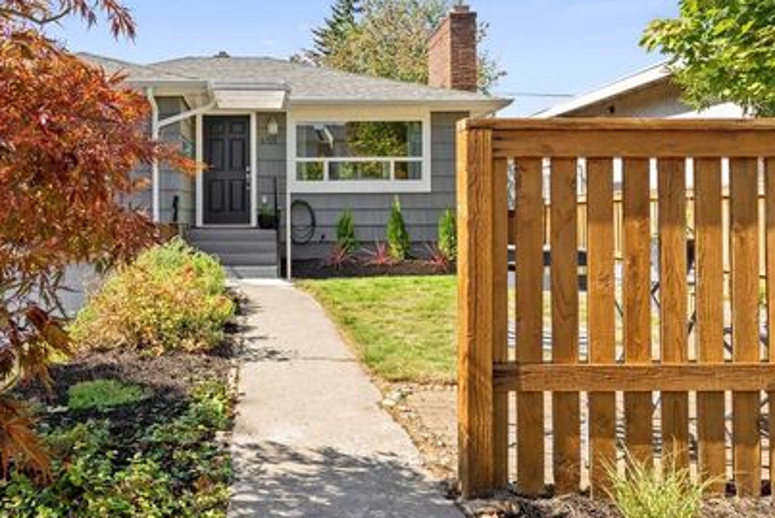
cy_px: 213
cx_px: 262
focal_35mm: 28
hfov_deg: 64.2
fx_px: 599
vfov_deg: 46.5
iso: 200
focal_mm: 17.5
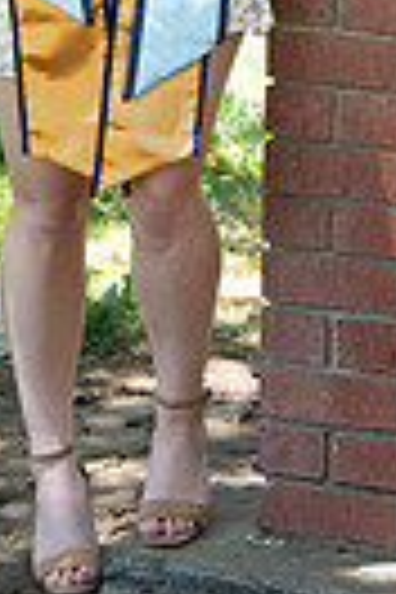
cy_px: -364
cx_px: 320
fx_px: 3151
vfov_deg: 10.3
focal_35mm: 191
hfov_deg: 7.2
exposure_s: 1/250
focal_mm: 56
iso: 640
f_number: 5.6
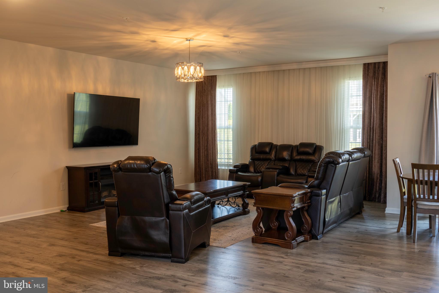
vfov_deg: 36.9
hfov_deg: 53.1
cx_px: 220
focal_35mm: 36
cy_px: 146
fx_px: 439
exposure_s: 1/40
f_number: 8
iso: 100
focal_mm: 24
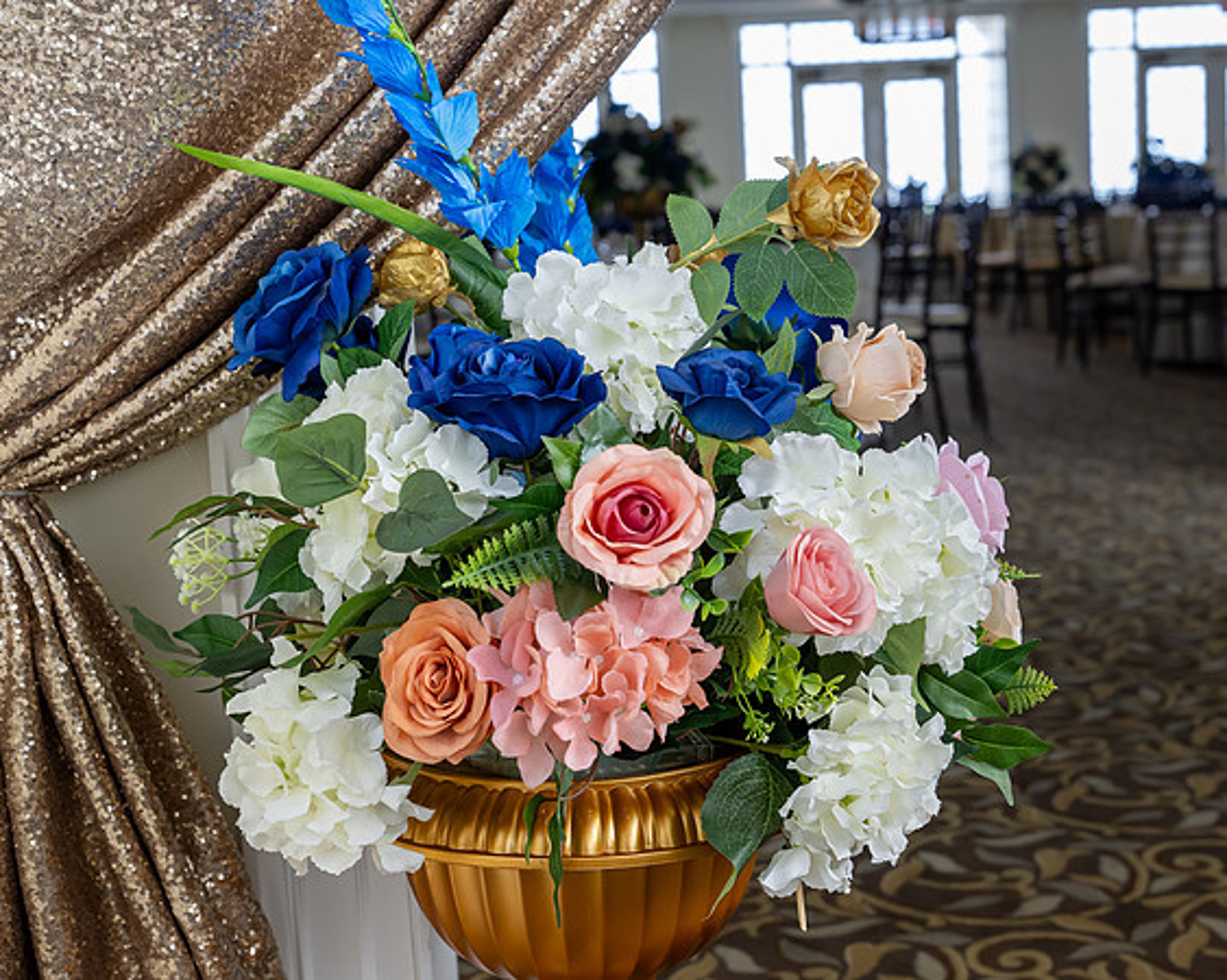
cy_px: 490
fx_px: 1881
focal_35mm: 52
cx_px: 720
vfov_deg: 29.2
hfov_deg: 36.0
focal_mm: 46
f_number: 5.6
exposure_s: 1/80
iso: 560
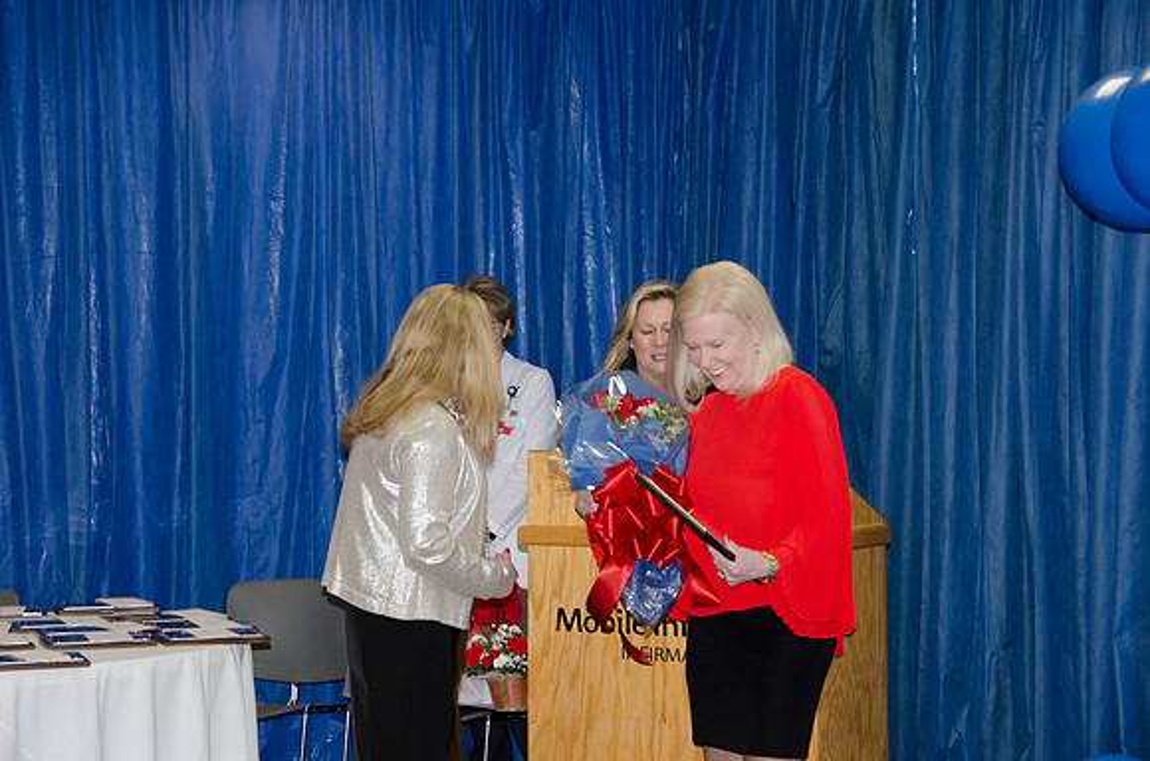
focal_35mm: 93
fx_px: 2964
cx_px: 575
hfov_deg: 22.0
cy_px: 380
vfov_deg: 14.6
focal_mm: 62
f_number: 5.3
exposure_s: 1/60
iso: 400
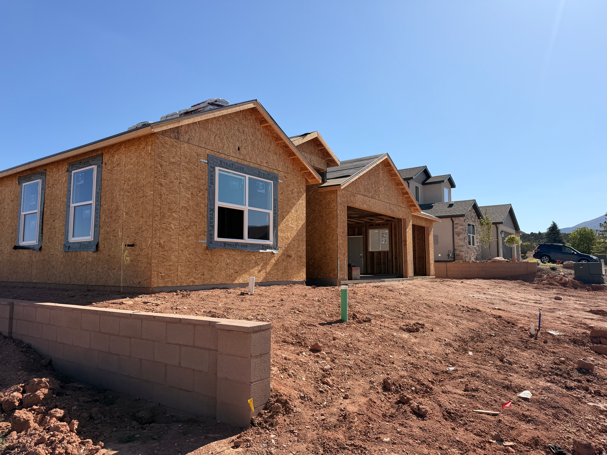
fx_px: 421
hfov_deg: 71.6
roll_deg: -0.3
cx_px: 304
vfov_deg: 56.8
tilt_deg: +4.7
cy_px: 228
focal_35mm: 24
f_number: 1.78
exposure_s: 1/5319
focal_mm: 6.76
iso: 80
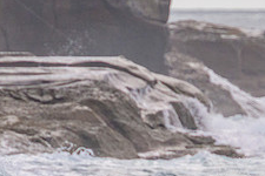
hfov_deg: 0.8
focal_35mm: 2664
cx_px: 152
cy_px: 200
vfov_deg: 0.5
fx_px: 19608
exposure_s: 1/2000
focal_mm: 800
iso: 1100
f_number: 11
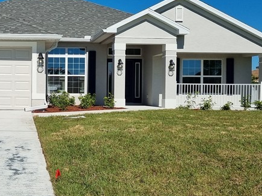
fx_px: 462
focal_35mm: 61
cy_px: 99
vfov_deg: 24.0
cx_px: 29
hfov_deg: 30.4
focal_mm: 5.4
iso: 50
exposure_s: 1/7168
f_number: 1.8
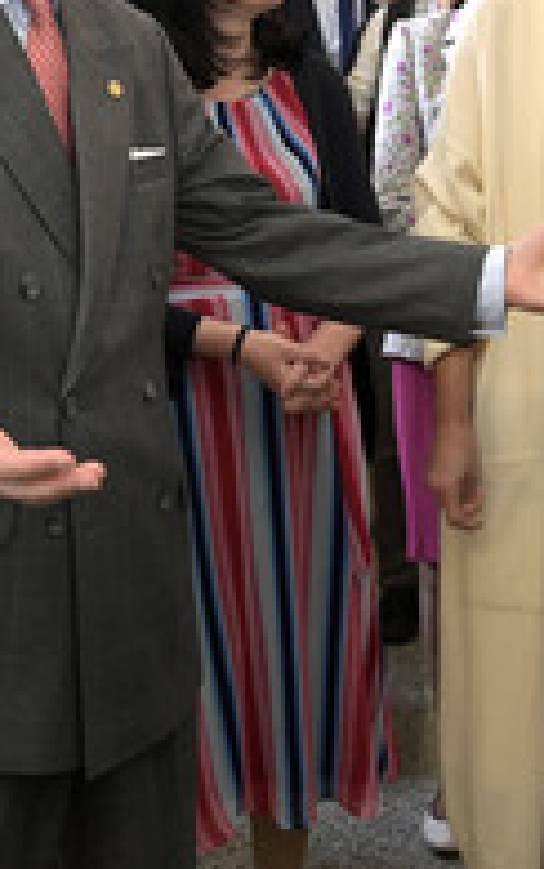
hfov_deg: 19.7
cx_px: 279
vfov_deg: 30.5
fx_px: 1564
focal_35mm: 66
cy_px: 214
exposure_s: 1/160
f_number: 5.6
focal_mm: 28
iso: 4000
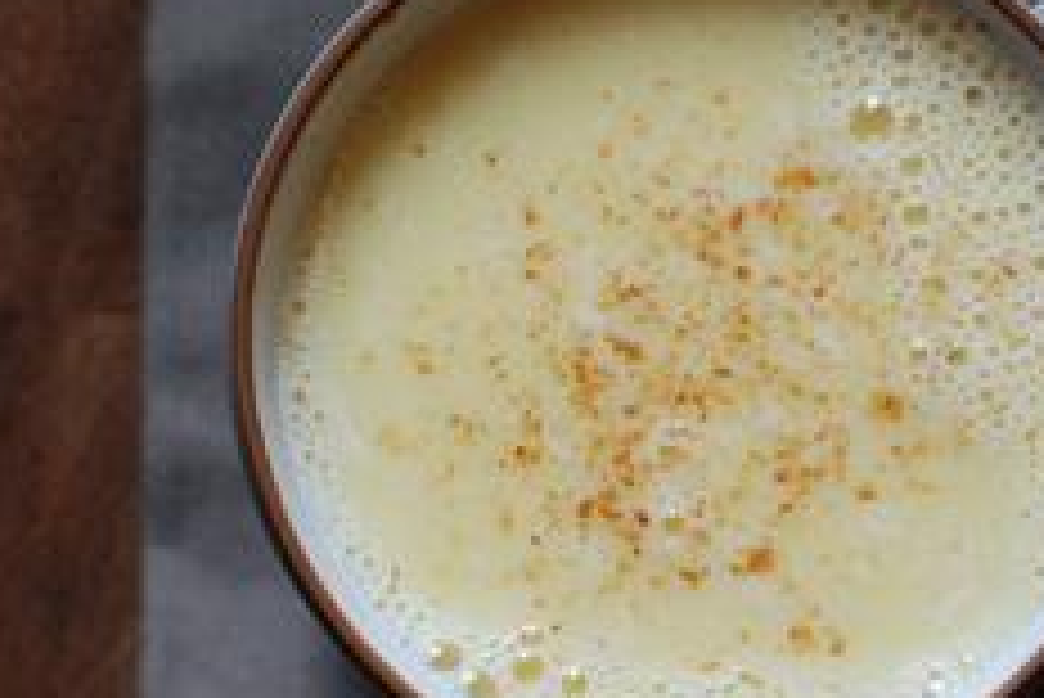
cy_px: 342
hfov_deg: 10.5
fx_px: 5629
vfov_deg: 7.1
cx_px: 1084
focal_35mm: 194
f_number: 5
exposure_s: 1/60
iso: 800
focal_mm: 50
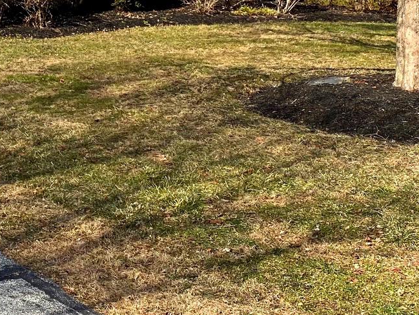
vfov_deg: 17.4
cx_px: -9
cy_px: -31
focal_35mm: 82
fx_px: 993
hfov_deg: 22.8
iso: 32
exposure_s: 1/2817
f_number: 1.8
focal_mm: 4.25
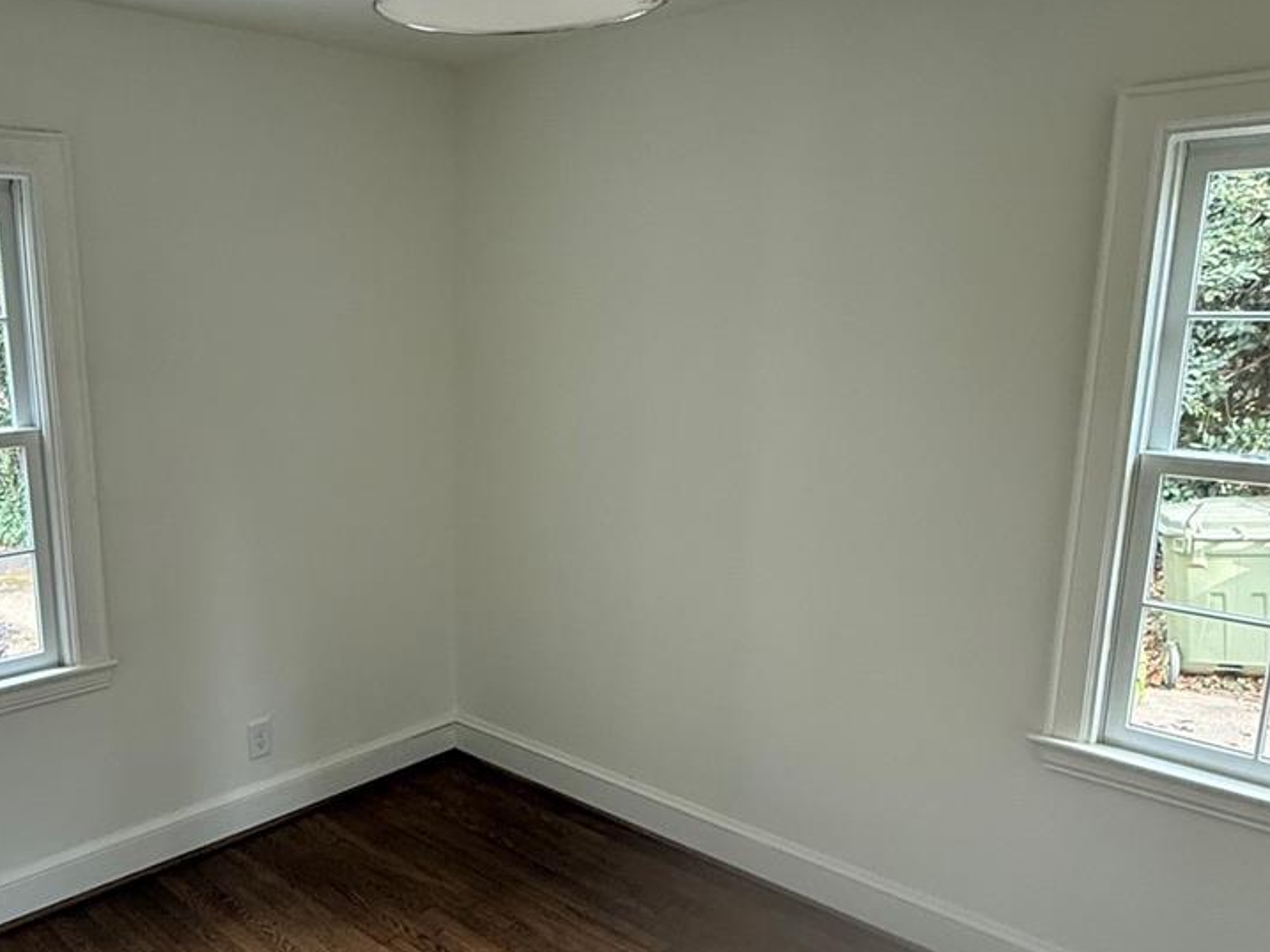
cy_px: 540
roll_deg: +0.4
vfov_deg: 46.7
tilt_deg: -11.2
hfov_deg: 58.9
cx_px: 445
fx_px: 1101
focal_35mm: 30
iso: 250
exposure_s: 1/99
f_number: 2.2
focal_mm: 2.22
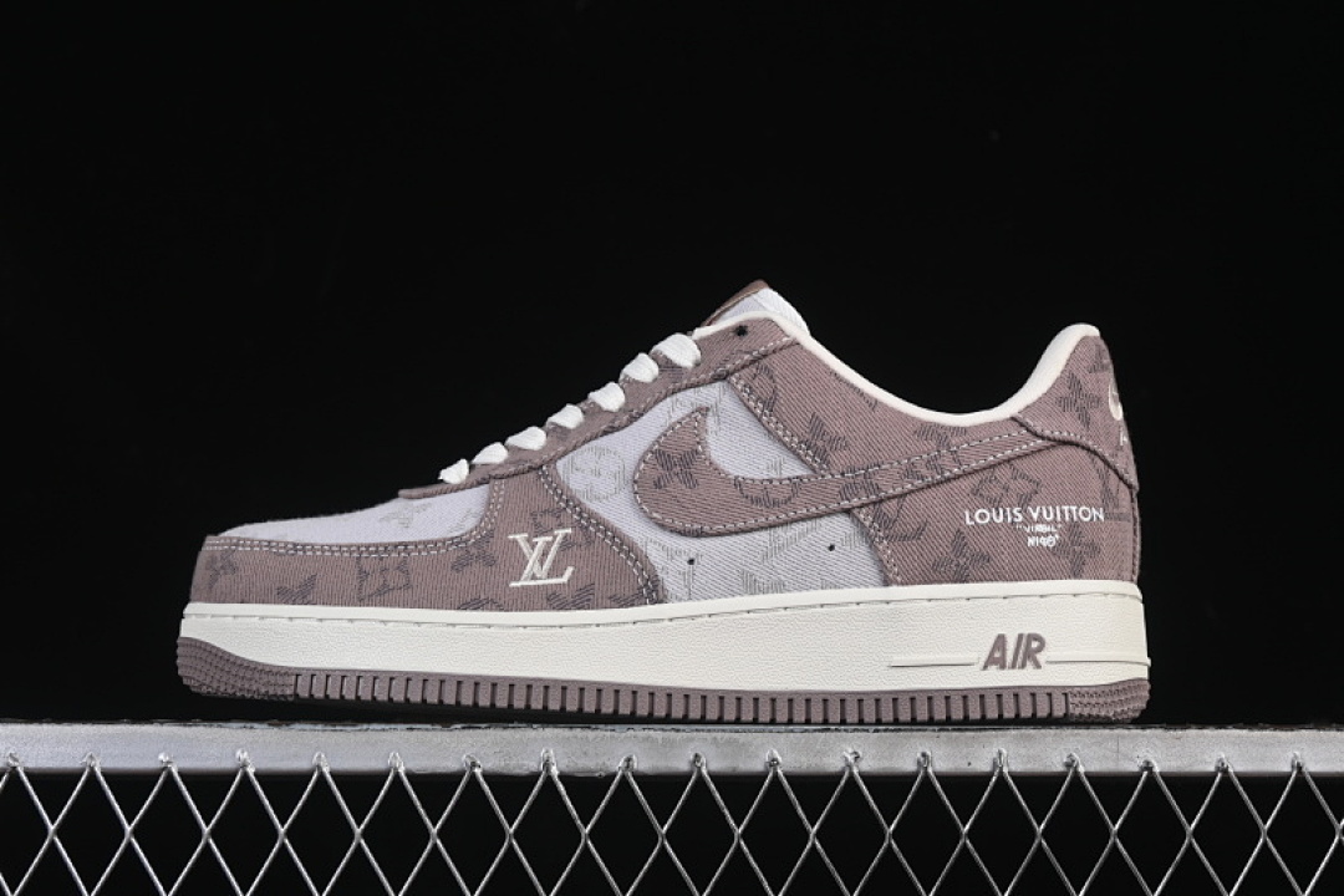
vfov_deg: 18.2
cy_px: 448
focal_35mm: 75
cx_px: 672
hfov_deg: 27.0
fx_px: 2800
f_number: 8
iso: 160
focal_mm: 50
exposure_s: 1/80
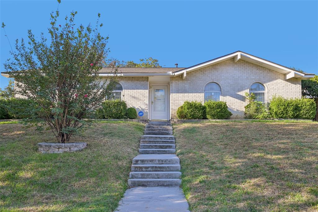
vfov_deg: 49.5
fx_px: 230
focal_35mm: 26
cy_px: 106
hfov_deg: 69.4
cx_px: 159
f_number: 8
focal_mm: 26
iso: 400
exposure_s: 1/250
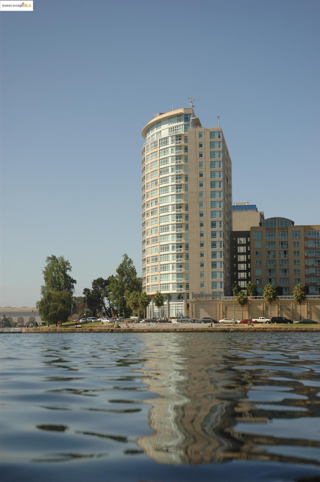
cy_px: 241
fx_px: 802
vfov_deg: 33.4
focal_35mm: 60
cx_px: 160
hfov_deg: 22.6
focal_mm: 40
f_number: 5.6
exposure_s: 1/1000
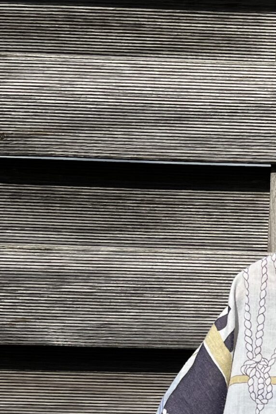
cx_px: 464
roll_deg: -1.5
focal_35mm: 81
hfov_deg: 15.1
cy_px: 432
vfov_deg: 23.8
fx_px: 931
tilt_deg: -2.0
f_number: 1.6
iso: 50
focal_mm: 5.1
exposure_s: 1/9091
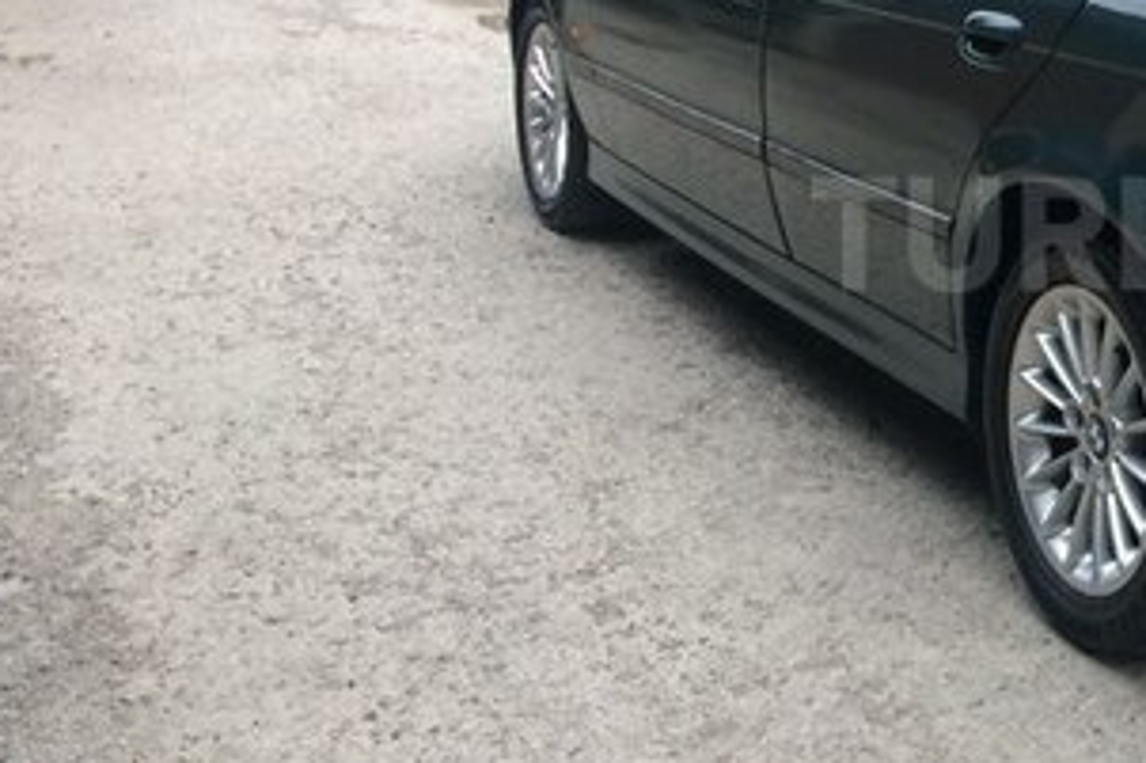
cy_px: 233
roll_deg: -0.3
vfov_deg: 20.5
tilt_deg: -13.5
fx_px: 2100
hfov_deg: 28.3
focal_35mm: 66
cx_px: 1199
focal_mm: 4.15
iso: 100
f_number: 2.2
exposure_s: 1/33
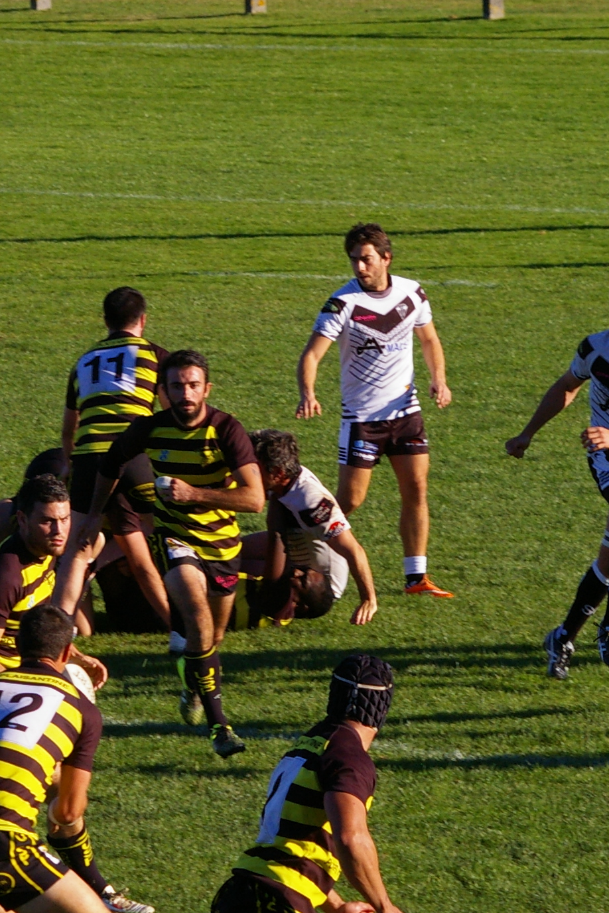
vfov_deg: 5.2
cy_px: 576
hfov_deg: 3.5
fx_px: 9972
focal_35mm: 393
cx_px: 301
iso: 400
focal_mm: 120
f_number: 9.5
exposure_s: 1/500
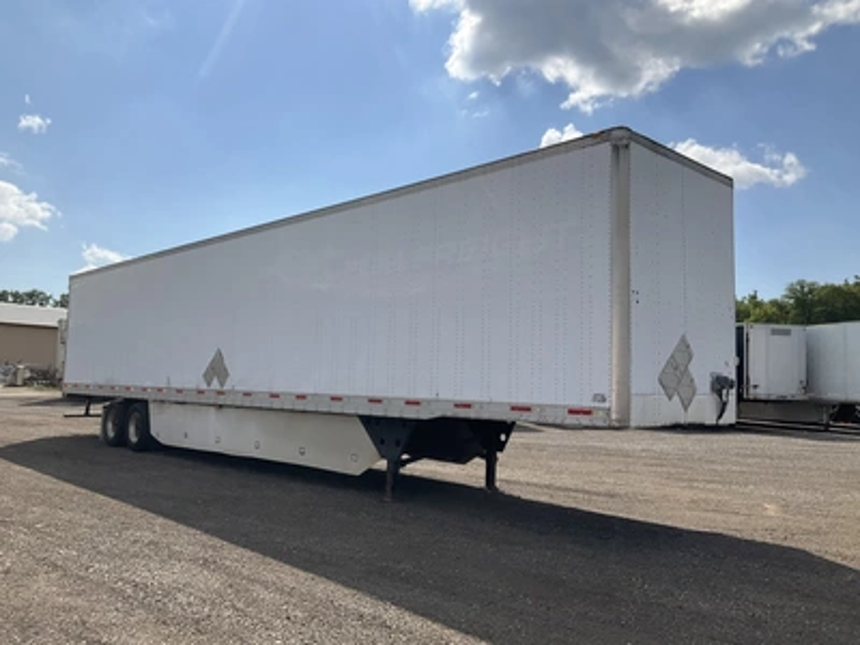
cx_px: 430
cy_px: 322
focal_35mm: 29
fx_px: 720
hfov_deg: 61.7
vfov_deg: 48.2
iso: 25
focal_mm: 3
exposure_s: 1/3322
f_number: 1.8
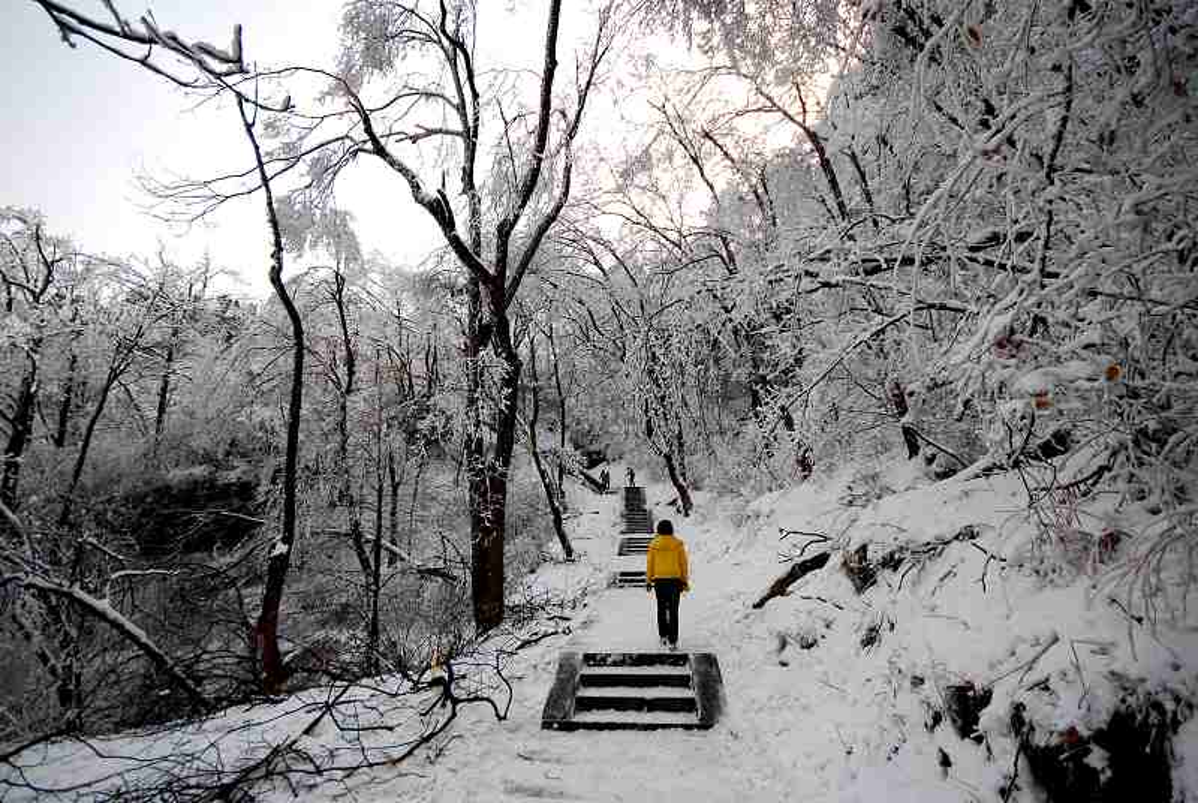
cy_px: 402
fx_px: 500
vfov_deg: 77.5
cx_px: 599
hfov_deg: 100.3
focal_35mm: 15
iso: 160
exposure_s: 1/500
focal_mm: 10
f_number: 5.6
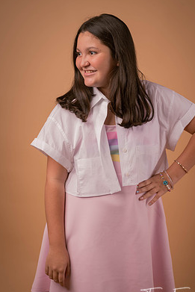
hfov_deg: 22.3
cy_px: 158
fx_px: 495
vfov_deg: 32.9
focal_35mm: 61
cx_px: 109
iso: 64
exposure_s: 1/160
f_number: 6.3
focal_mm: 53
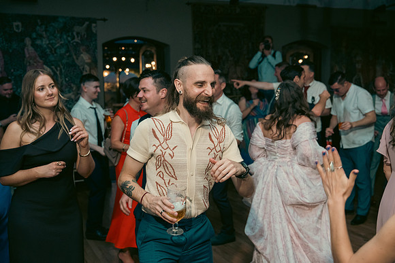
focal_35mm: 42
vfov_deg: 31.9
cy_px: 132
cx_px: 198
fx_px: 461
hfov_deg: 46.4
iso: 2500
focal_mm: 42
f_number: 3.5
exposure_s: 1/160
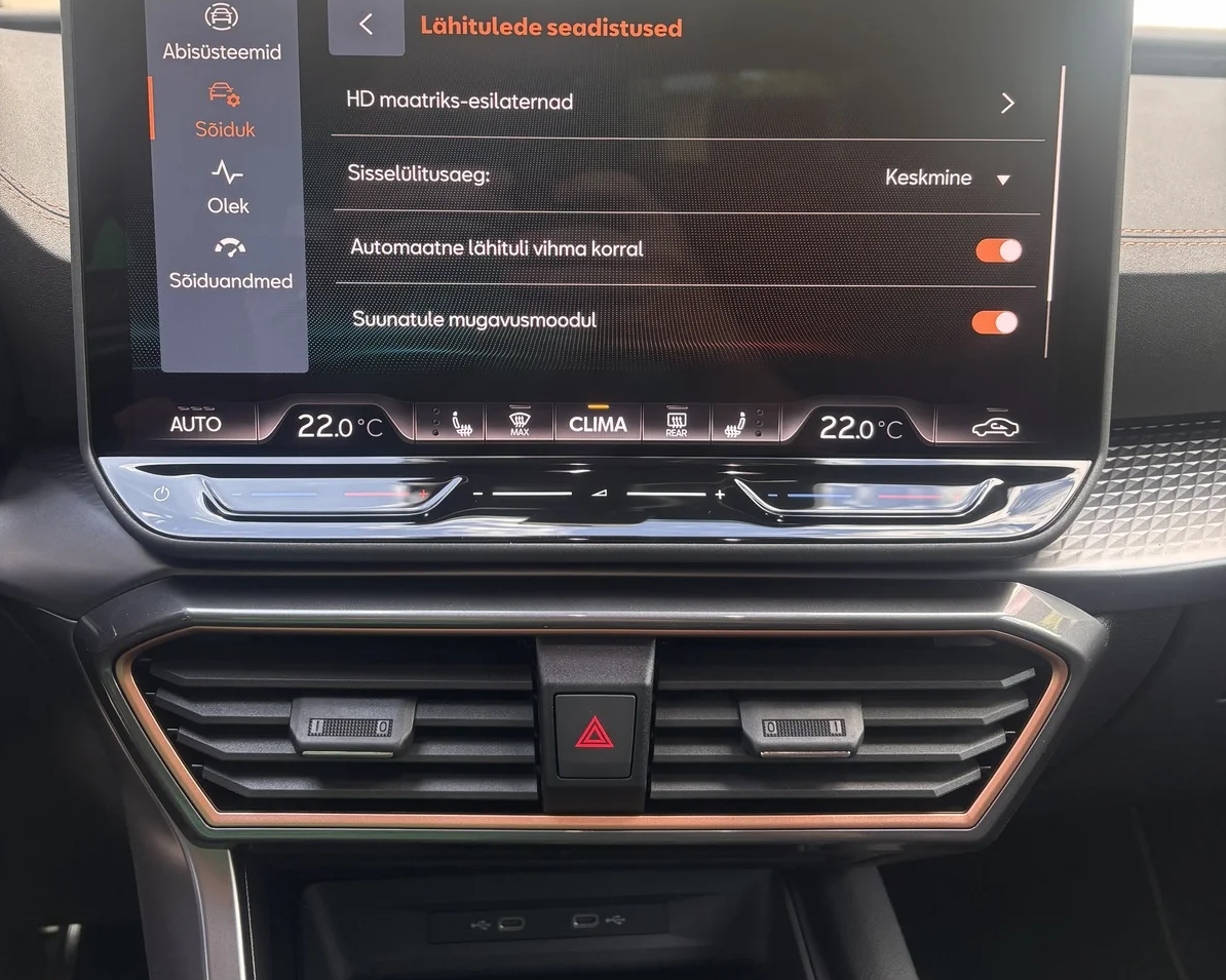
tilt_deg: -14.8
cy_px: 309
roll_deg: +1.5
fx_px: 1234
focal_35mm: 34
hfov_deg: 52.8
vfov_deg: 42.6
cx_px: 613
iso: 50
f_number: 1.6
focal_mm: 5.96
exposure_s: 1/121
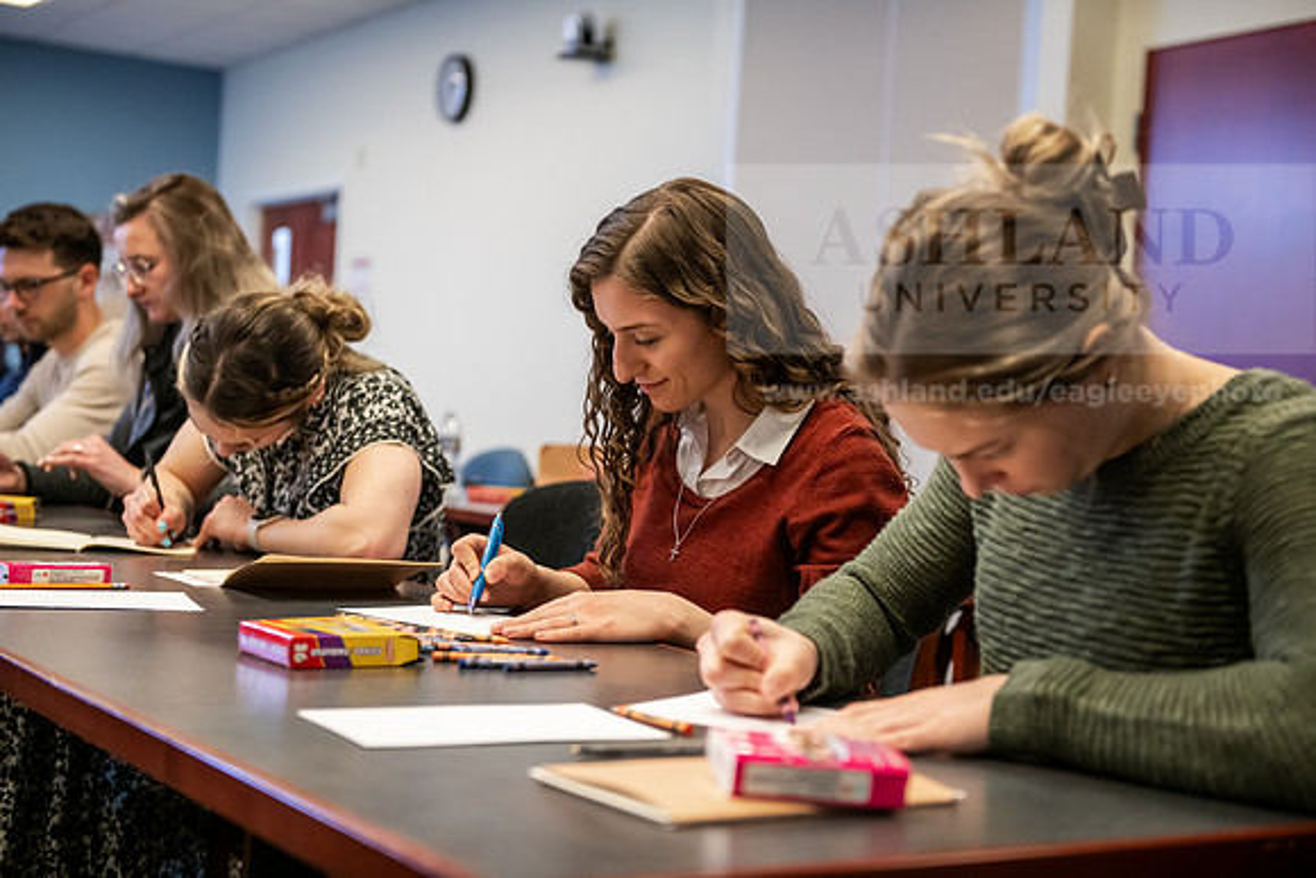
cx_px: 658
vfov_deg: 24.2
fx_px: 2047
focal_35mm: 56
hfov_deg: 35.6
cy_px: 439
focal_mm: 56
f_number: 3.2
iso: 2000
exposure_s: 1/200
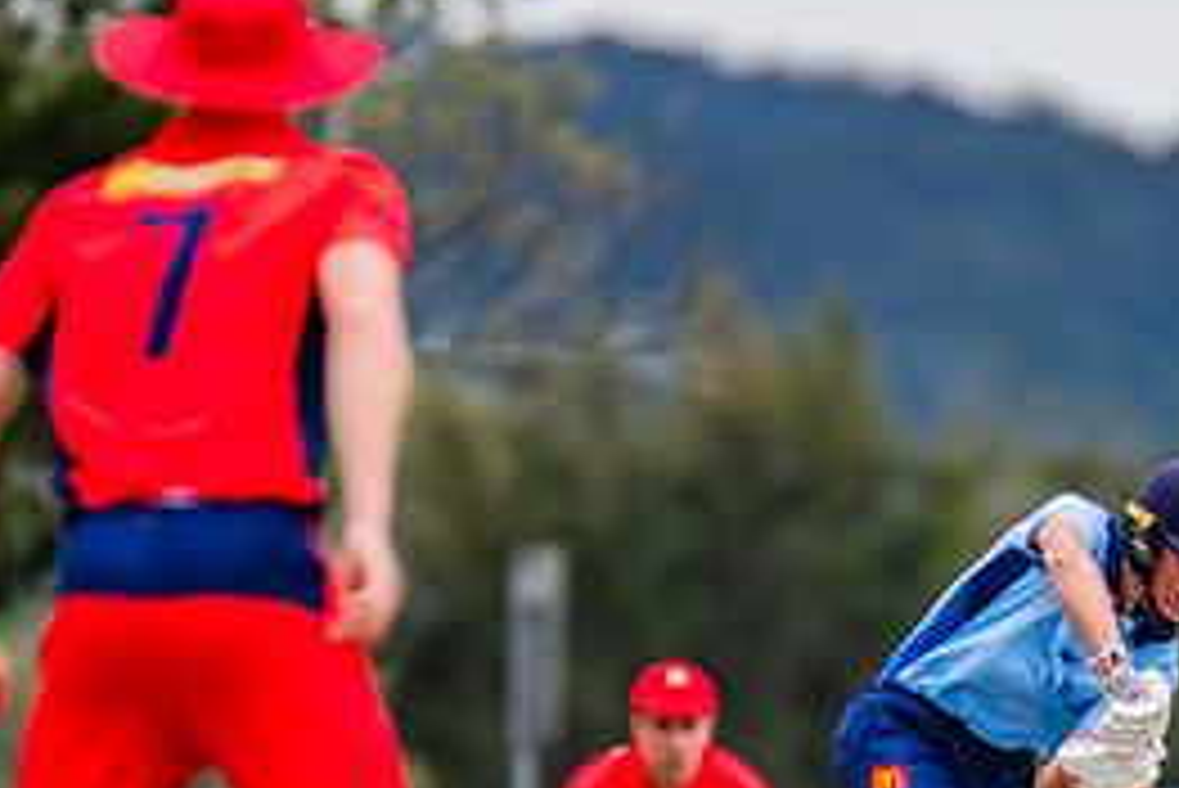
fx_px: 46758
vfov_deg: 1.0
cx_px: 919
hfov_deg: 1.4
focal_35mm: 1427
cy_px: 765
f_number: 5.6
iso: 800
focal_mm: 600
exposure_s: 1/1600
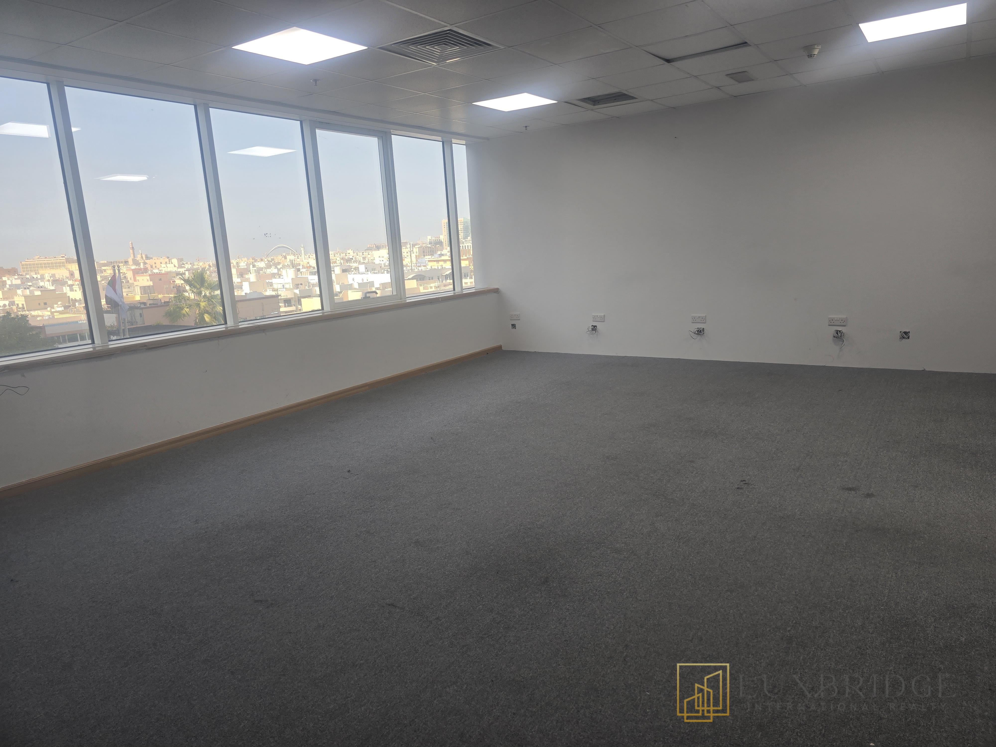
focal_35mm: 23
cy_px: 374
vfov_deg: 58.9
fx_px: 662
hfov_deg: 73.9
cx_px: 498
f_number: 1.7
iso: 32
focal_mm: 6.3
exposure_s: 1/100
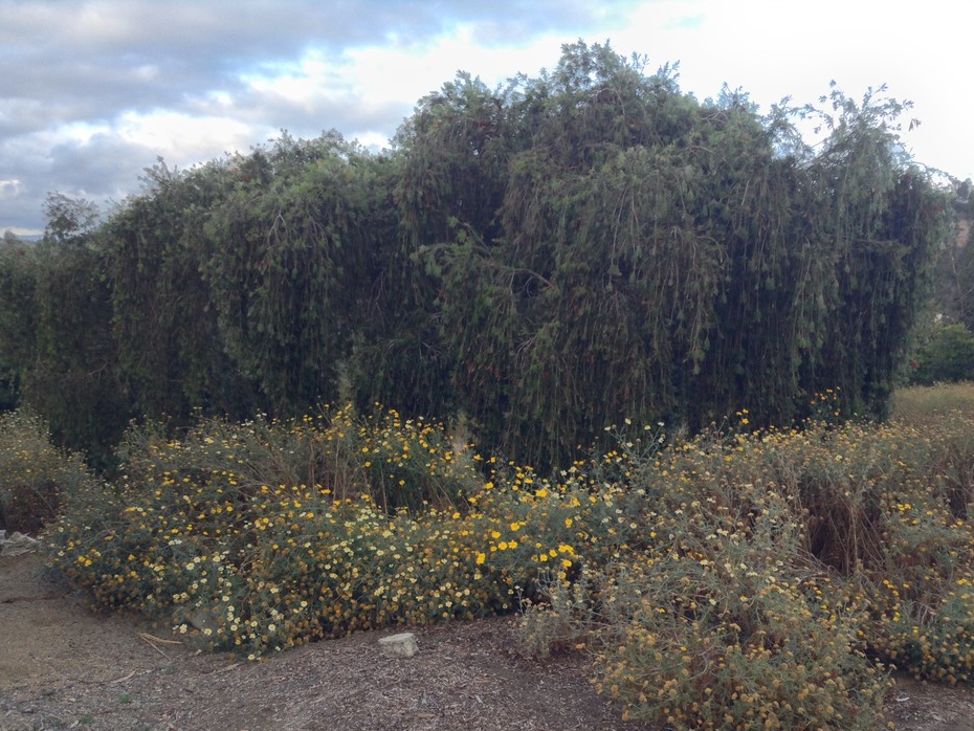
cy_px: 374
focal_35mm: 34
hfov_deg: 53.9
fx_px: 957
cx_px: 484
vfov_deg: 41.8
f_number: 2.4
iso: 40
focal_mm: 3.3
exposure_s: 1/60
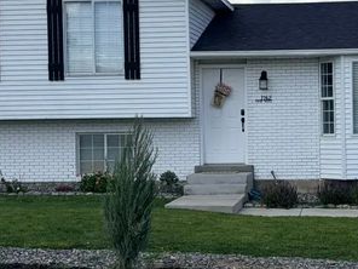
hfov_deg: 21.5
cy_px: 134
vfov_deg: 16.4
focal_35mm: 90
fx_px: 931
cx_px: 289
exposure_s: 1/5348
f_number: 1.6
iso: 64
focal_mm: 5.96
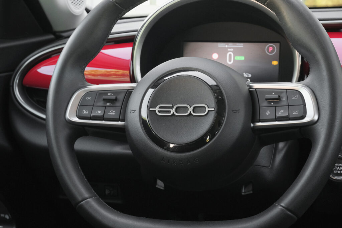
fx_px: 646
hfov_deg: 29.7
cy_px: 114
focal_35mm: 68
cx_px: 171
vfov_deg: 20.0
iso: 2000
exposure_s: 1/60
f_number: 9
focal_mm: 45
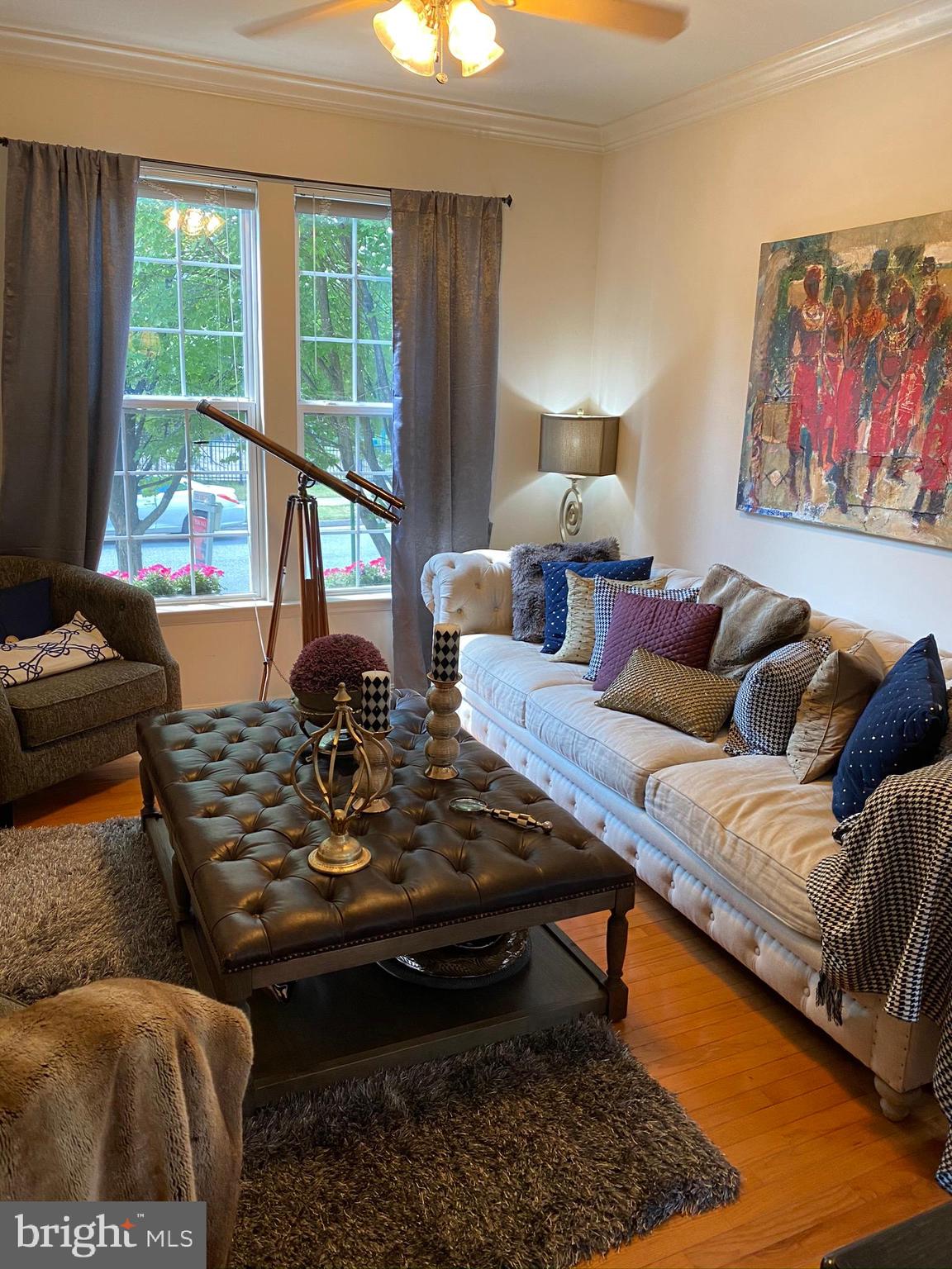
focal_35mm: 26
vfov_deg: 67.3
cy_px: 634
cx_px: 476
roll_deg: -2.7
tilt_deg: -14.0
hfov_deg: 53.1
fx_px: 953
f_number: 1.8
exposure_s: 1/60
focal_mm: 4.25
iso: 80
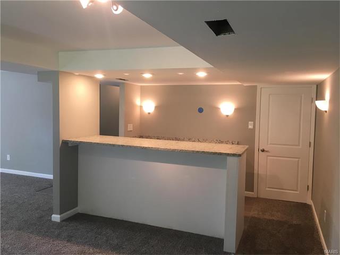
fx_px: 285
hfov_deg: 61.7
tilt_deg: -4.3
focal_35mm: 29
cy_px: 128
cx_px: 170
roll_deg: -0.5
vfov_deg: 48.2
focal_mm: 4.15
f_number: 2.2
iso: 50
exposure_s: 1/30
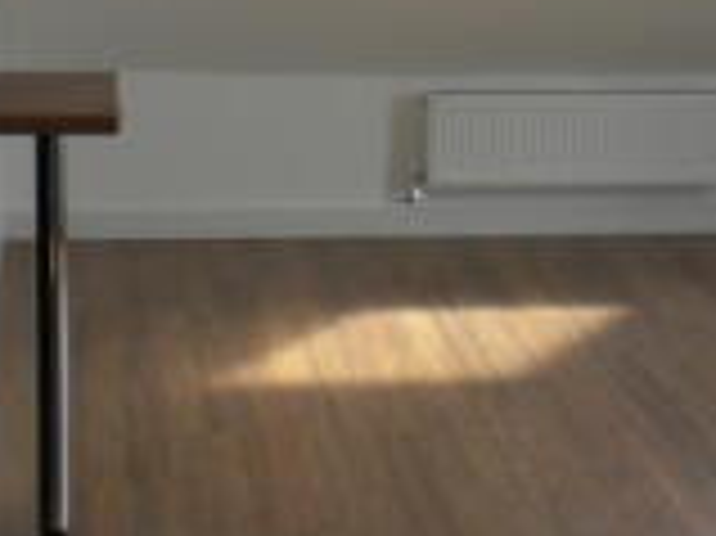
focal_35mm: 136
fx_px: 2811
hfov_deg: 14.4
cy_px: 56
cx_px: 552
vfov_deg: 10.8
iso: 87
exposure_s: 1/75
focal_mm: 6.6
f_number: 3.5
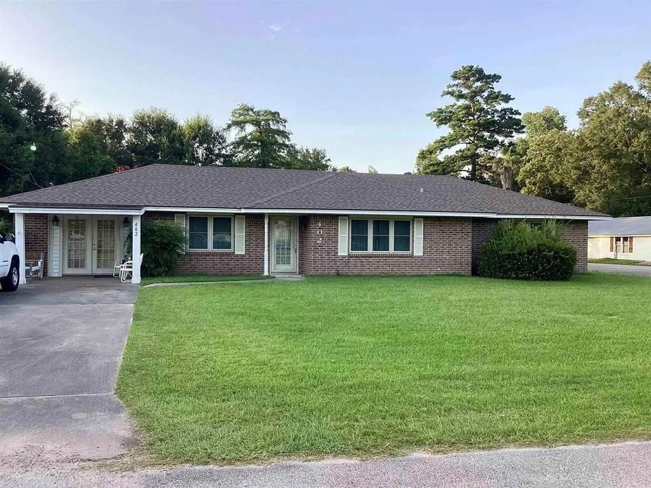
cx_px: 326
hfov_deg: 58.4
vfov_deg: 45.4
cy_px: 244
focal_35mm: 31
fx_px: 583
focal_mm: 3.3
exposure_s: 1/217
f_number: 2.4
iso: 25
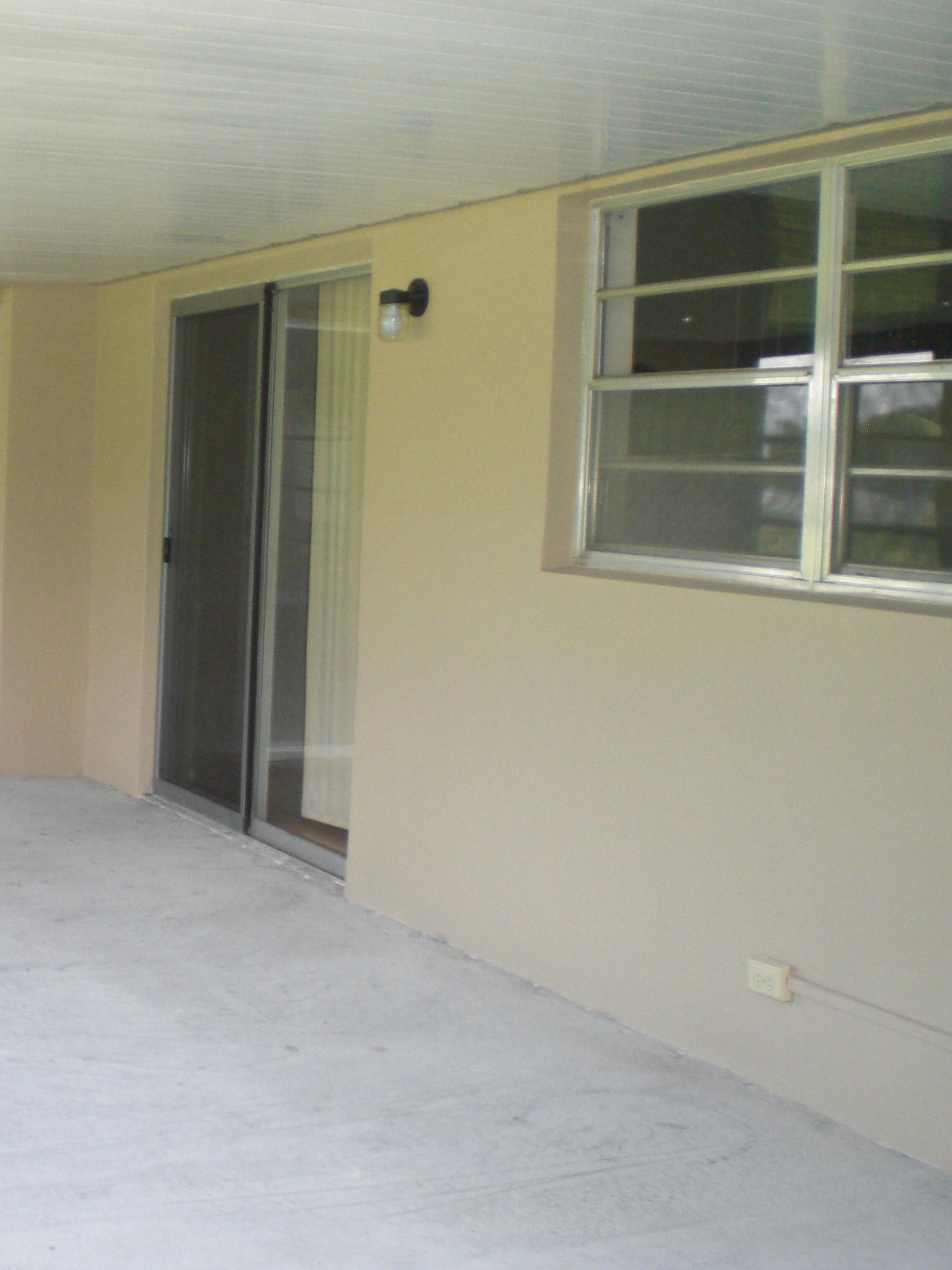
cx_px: 137
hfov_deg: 27.7
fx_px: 1870
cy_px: 637
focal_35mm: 51
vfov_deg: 37.5
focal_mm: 6.3
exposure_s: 1/50
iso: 200
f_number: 3.1
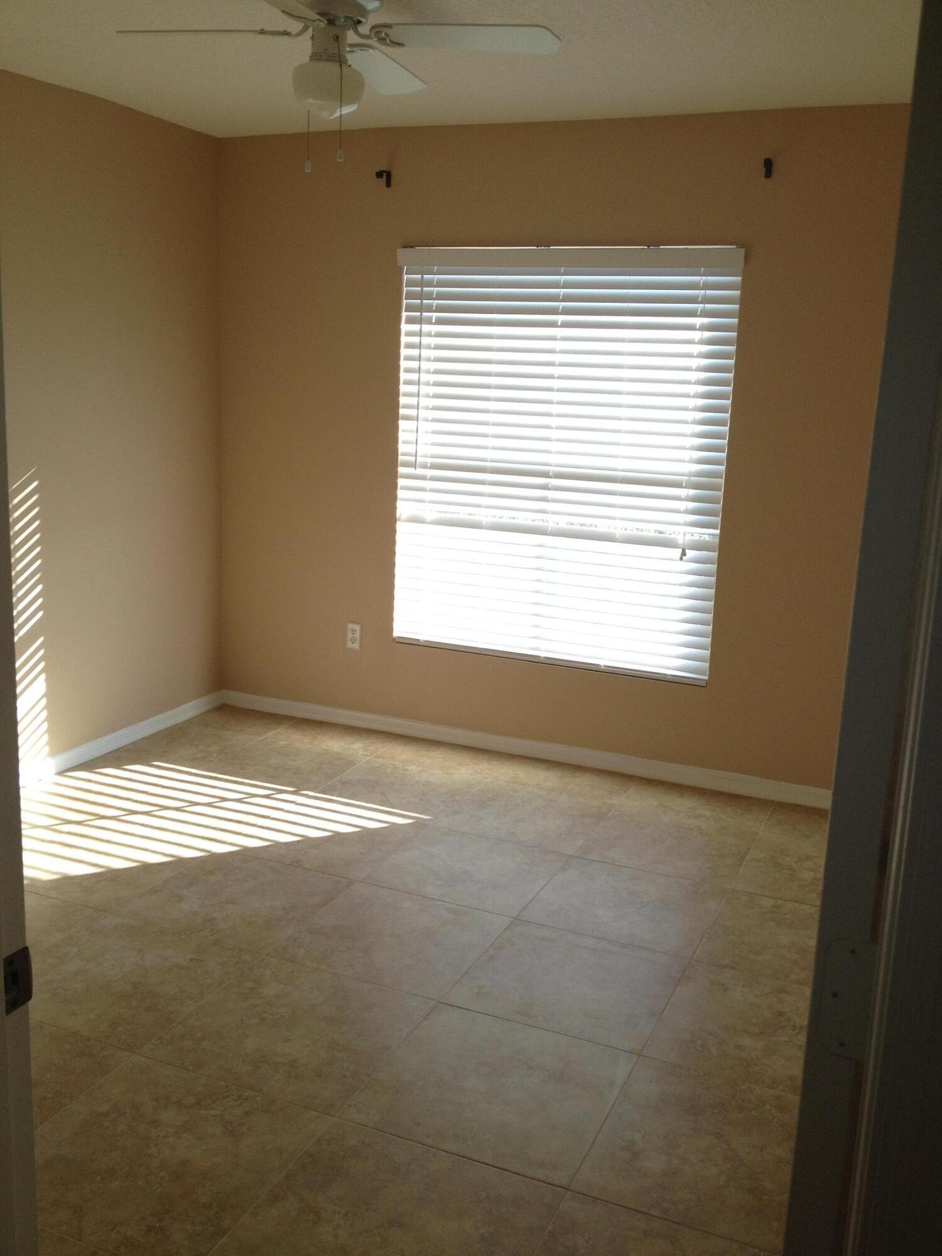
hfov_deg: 40.7
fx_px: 1270
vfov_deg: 52.6
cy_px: 628
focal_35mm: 35
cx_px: 471
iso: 100
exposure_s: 1/194
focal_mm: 4.28
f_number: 2.4
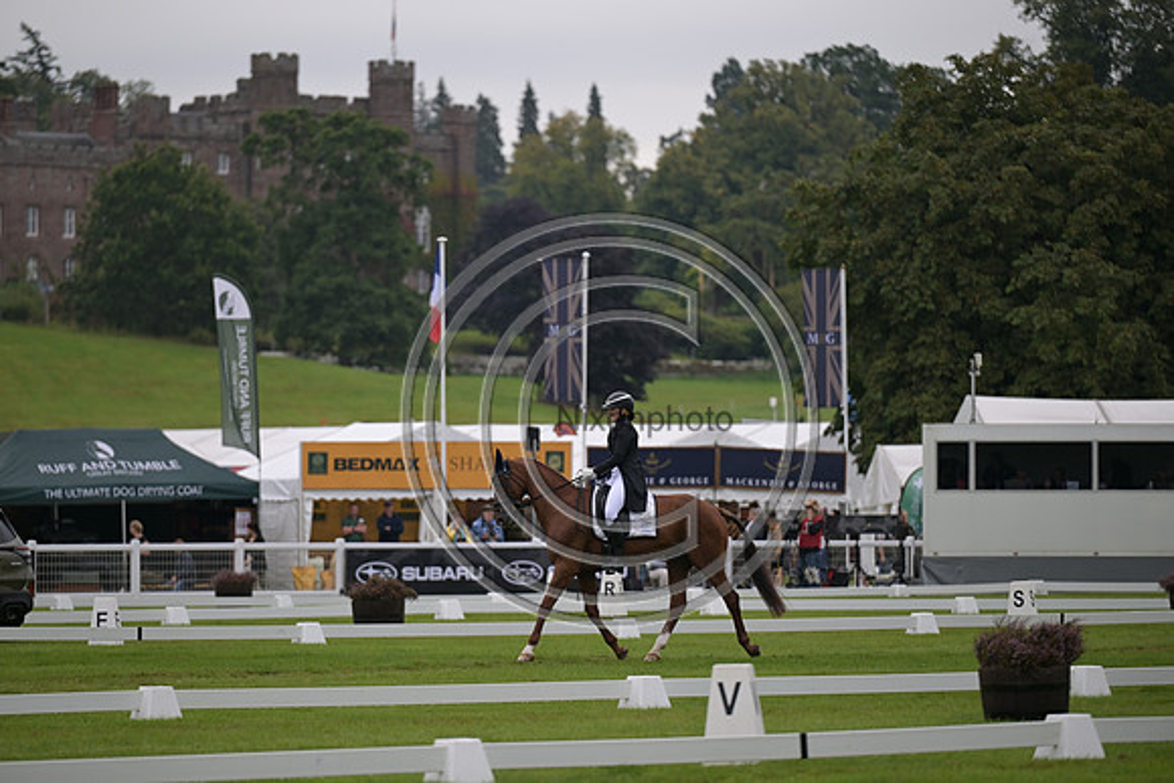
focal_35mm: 200
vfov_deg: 6.9
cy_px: 392
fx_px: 6523
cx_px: 587
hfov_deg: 10.3
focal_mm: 200
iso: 360
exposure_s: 1/1250
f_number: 3.2
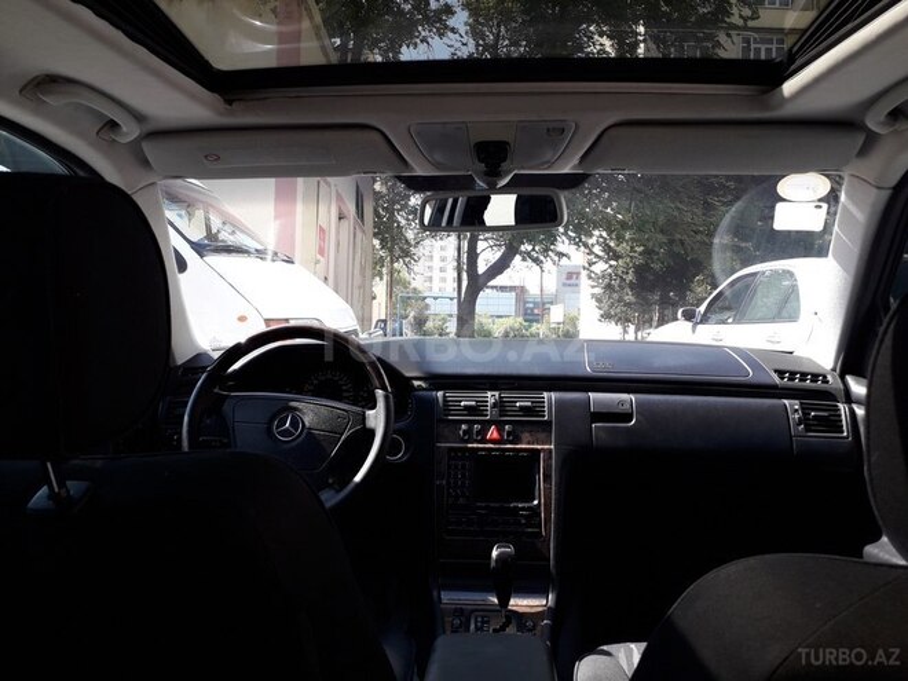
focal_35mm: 27
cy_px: 340
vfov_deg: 51.4
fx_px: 708
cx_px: 454
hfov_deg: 65.3
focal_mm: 3.6
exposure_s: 1/255
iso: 40
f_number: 1.9
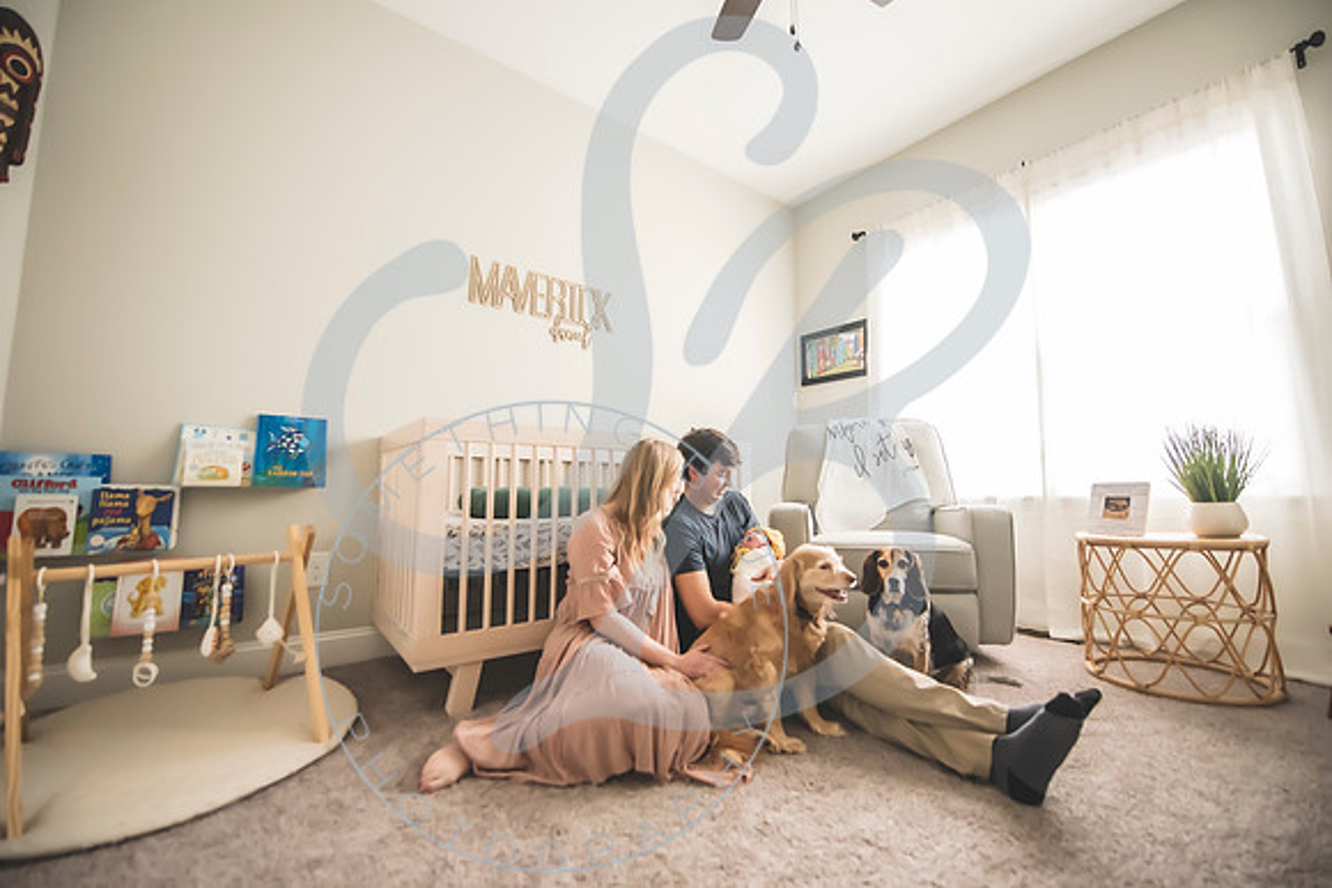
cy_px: 444
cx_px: 666
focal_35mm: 14
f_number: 2.8
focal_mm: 14
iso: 3200
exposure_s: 1/160
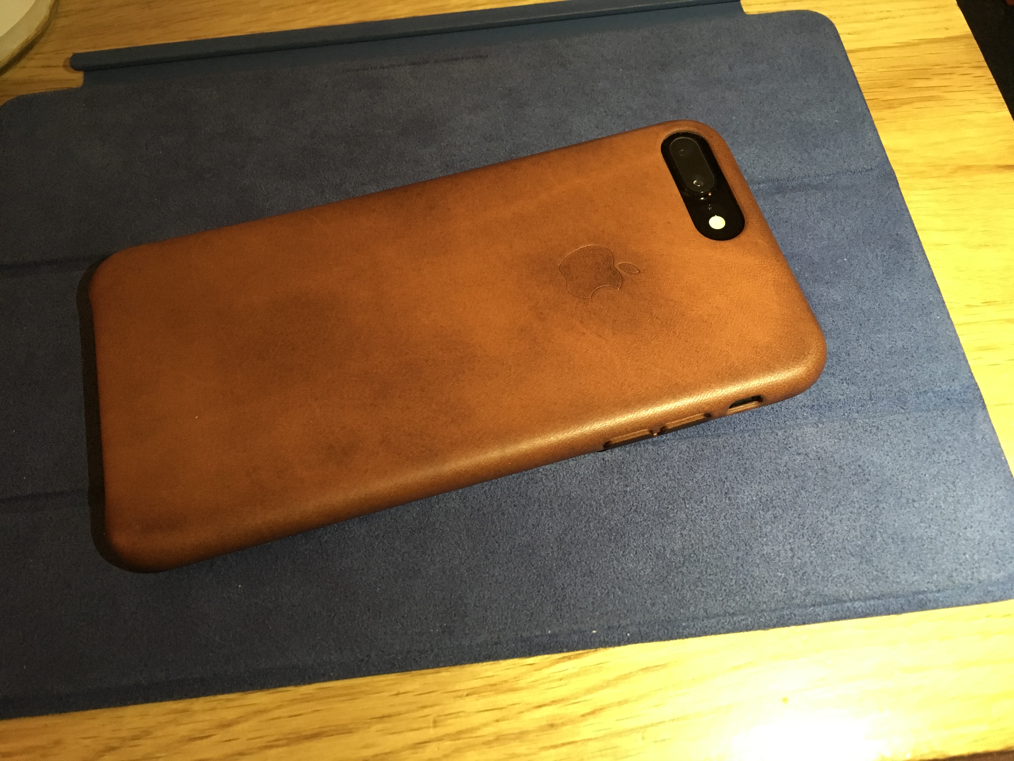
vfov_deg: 48.2
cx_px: 507
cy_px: 380
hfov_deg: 61.7
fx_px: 849
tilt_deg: -62.6
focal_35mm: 29
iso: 250
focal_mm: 4.15
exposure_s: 1/33
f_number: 2.2
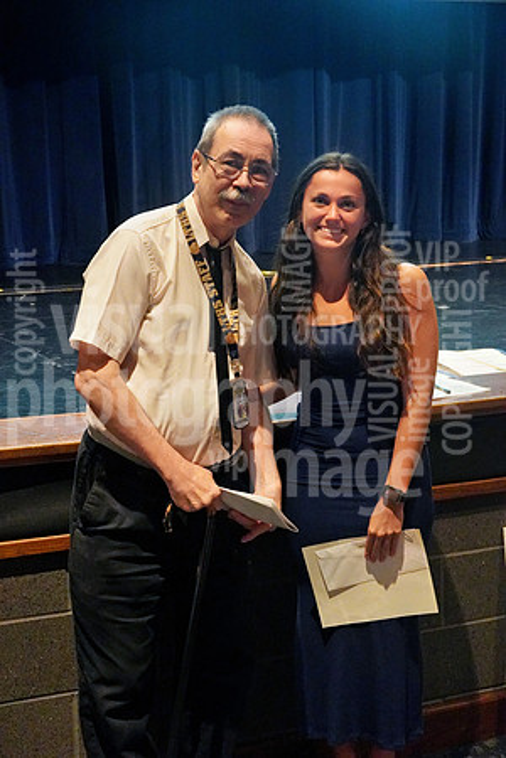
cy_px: 379
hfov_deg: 23.8
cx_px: 253
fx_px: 1202
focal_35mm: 57
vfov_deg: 35.1
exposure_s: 1/80
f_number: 6.3
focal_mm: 38
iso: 12800
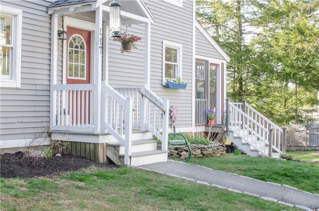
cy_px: 106
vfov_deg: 25.6
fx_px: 464
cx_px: 160
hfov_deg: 37.9
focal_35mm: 52
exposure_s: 1/6
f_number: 22
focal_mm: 35
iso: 200
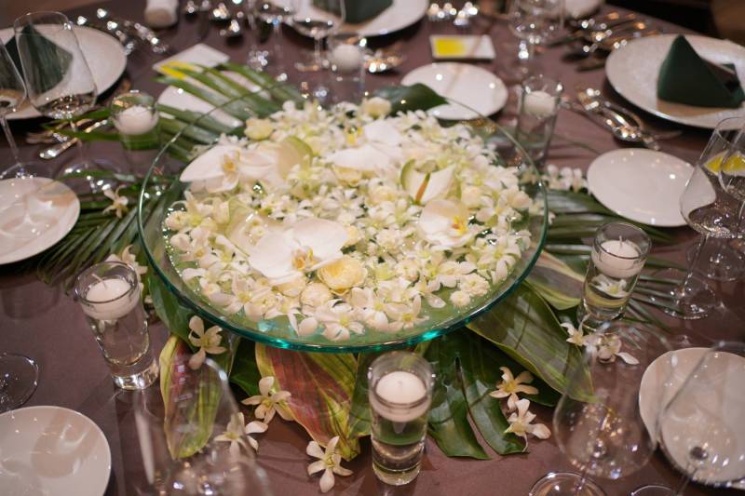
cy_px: 248
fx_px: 724
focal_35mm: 35
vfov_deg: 37.8
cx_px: 372
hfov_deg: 54.4
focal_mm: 35
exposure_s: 1/640
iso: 1250
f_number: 1.8
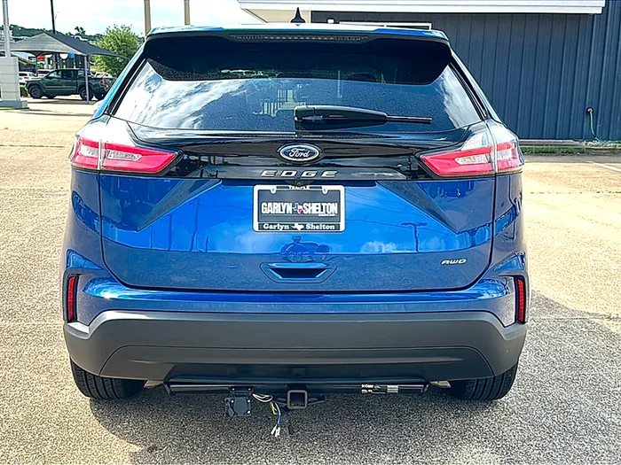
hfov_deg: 49.0
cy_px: 232
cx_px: 310
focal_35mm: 38
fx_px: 682
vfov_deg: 37.7
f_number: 1.78
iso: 80
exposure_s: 1/2075
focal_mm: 6.86
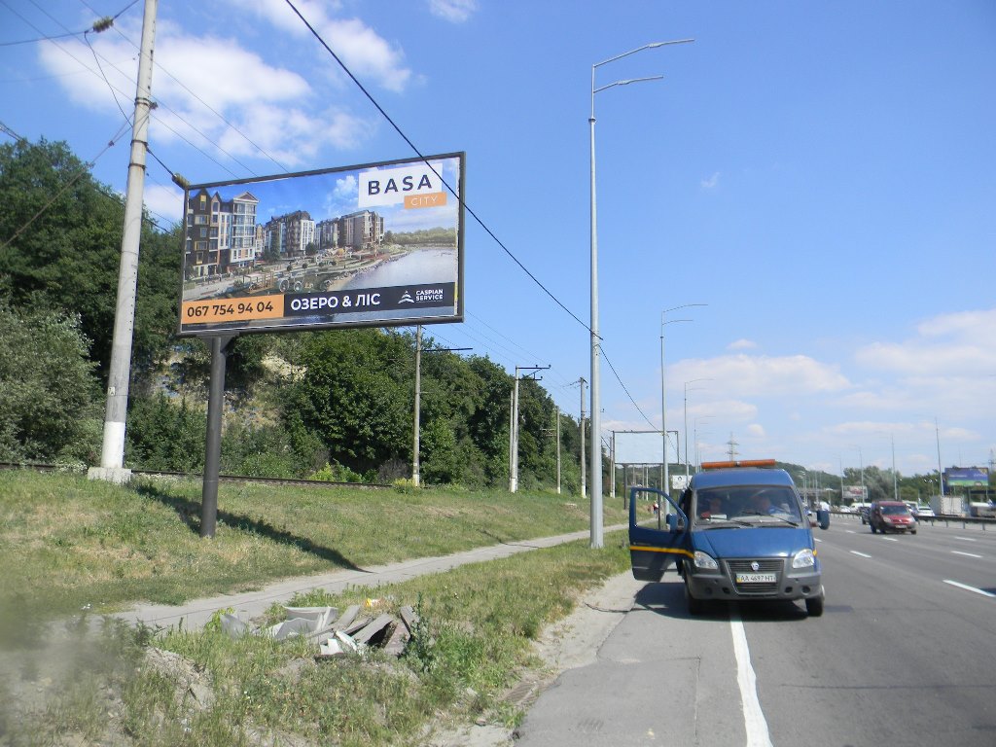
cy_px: 374
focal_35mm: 28
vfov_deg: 49.7
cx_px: 498
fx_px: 806
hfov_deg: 63.4
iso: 80
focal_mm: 5
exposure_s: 1/205
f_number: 7
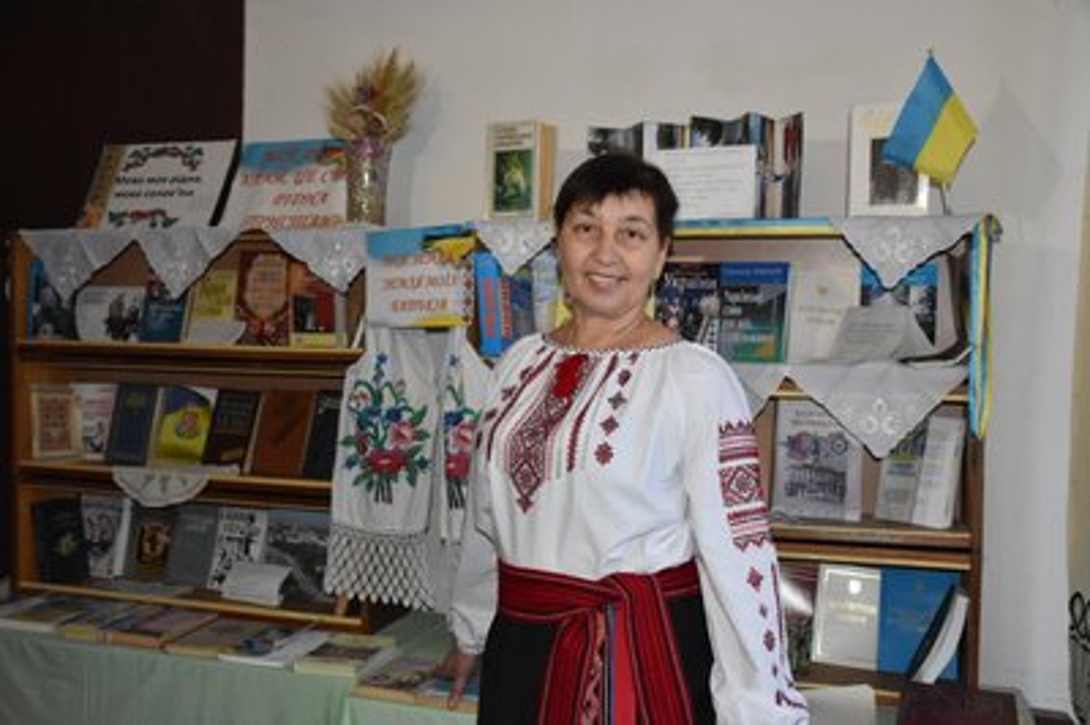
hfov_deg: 55.1
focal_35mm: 34
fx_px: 1044
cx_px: 545
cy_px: 362
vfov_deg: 38.3
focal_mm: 23
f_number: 3.8
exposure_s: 1/60
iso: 4500
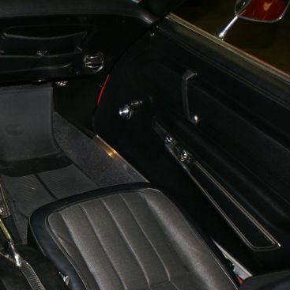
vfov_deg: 33.8
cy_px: 185
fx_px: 474
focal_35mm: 50
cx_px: -13
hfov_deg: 31.0
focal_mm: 18
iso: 400
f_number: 5.6
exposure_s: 1/60
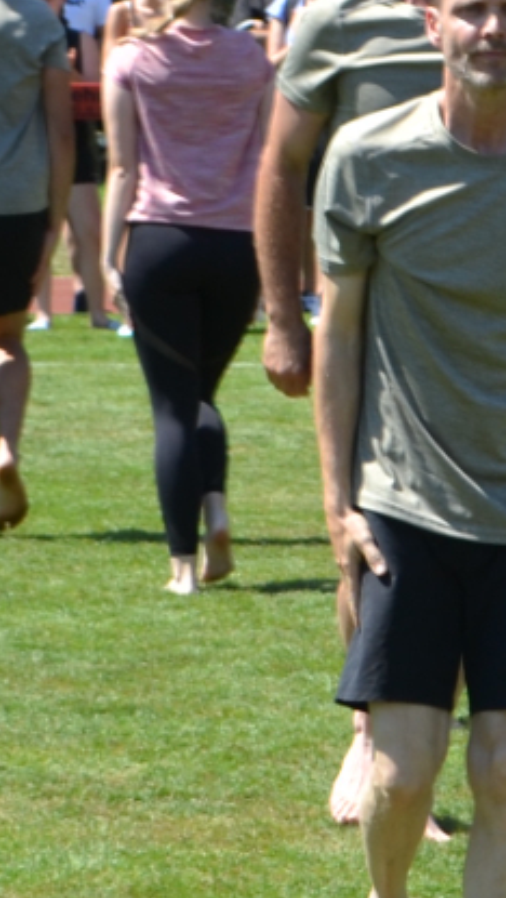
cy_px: 62
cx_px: 497
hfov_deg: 4.4
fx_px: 6643
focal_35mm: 279
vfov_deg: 7.7
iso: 100
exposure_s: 1/200
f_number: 7.1
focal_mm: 36
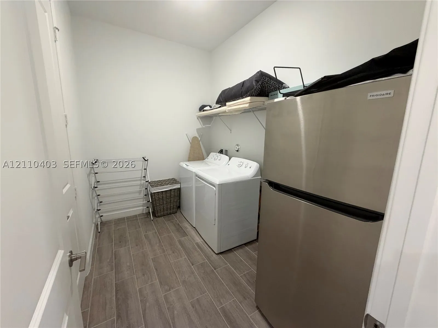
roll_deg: -0.8
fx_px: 177
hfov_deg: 102.1
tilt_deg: -10.0
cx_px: 219
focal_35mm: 14
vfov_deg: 85.7
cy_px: 164
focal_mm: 2.22
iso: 400
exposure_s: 1/60
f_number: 2.2
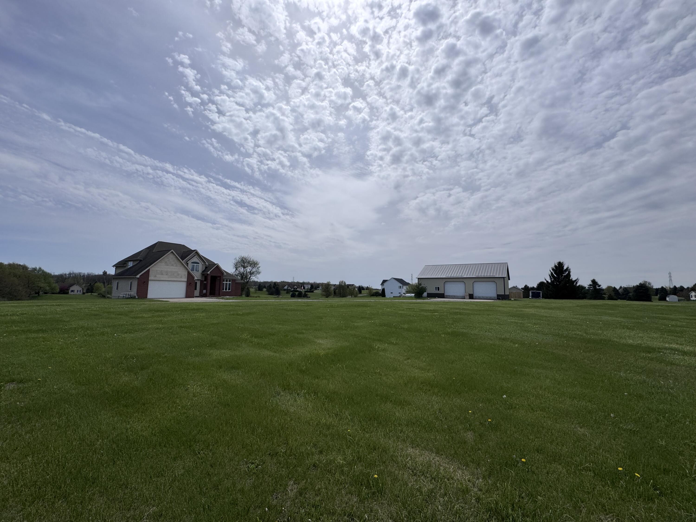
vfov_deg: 85.7
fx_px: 281
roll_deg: -1.9
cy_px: 261
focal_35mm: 14
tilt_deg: +5.6
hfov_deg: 102.1
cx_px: 348
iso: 32
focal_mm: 2.22
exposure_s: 1/5650
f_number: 2.2
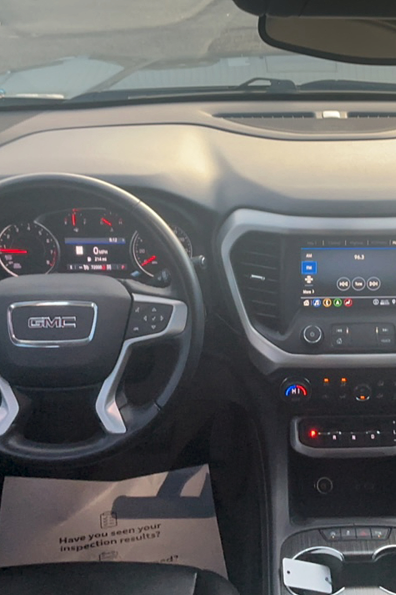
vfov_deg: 46.4
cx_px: 312
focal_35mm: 42
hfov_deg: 31.1
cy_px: 299
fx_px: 693
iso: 80
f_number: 1.8
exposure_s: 1/60
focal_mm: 3
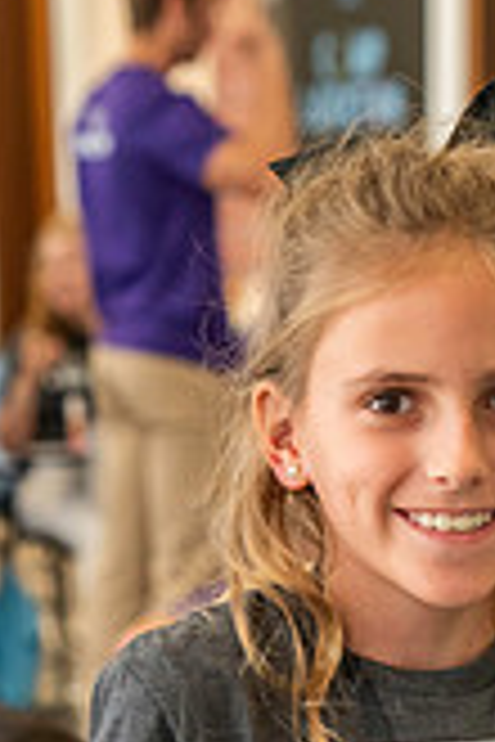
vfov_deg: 12.1
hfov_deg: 8.3
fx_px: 3423
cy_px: 940
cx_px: 382
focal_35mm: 166
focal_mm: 61
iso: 2500
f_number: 4
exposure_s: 1/160
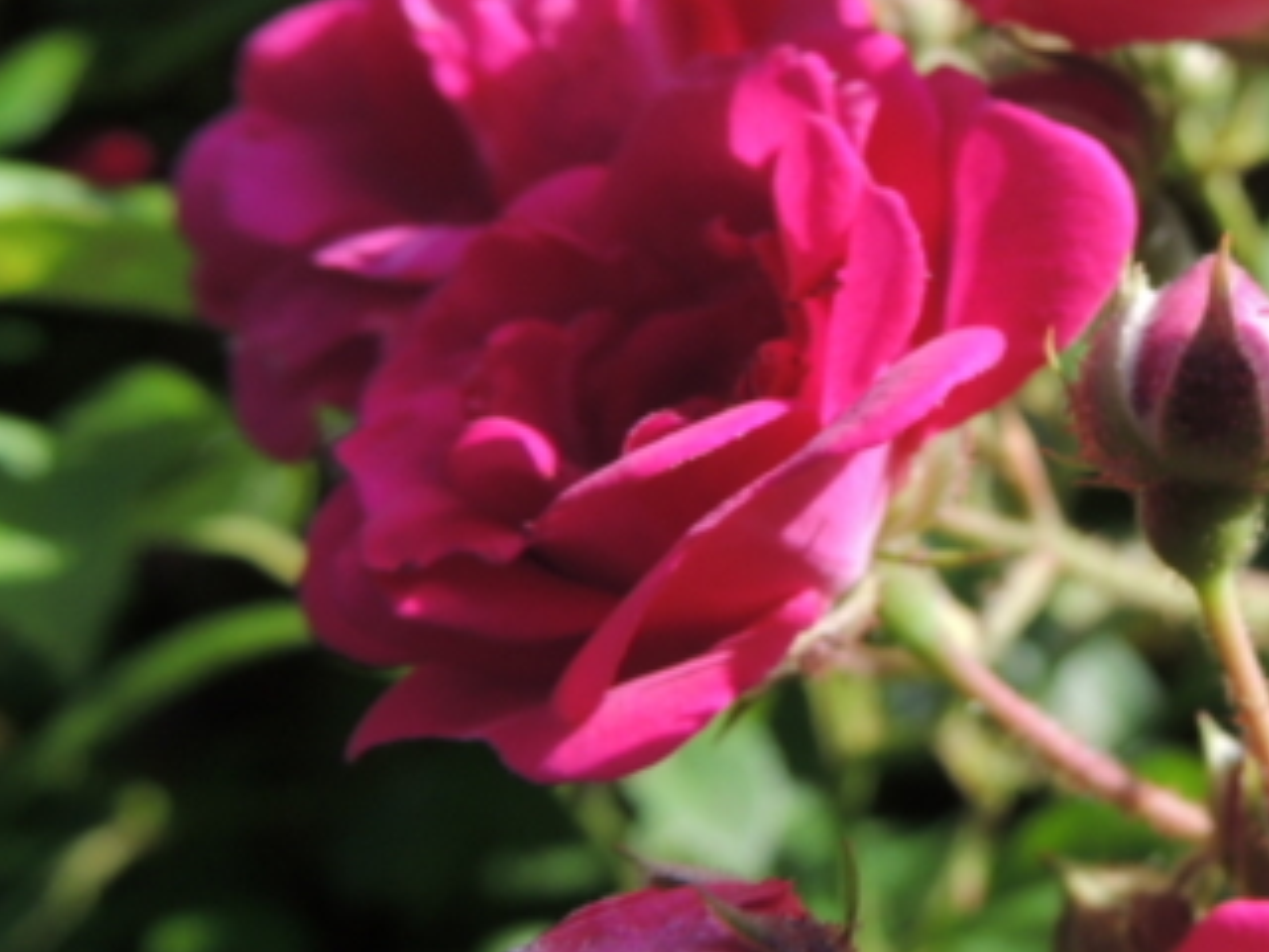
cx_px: 1134
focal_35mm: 75
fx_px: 2749
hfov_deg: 25.2
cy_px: 262
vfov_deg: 19.5
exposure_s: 1/400
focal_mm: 5.3
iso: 100
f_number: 3.1
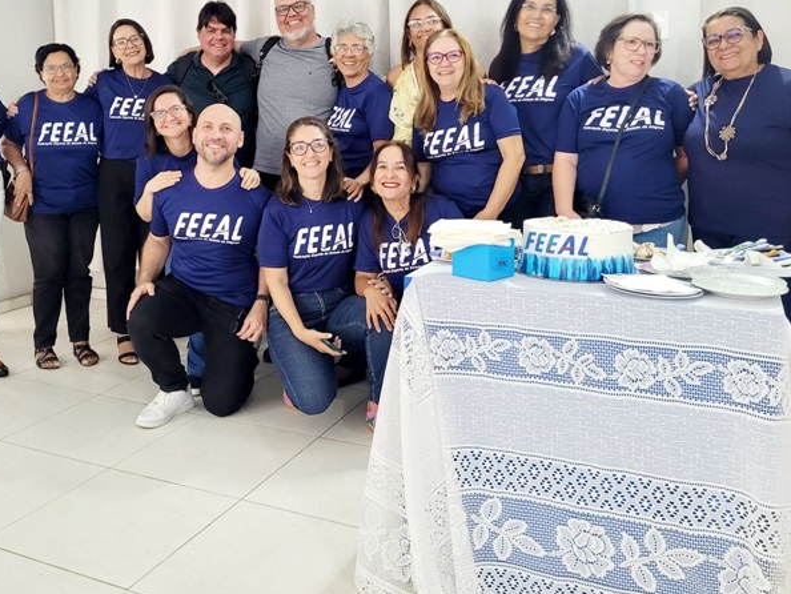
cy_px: 197
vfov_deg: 40.2
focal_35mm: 35
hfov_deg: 52.1
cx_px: 302
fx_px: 800
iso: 400
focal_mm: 5.4
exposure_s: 1/40
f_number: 1.8
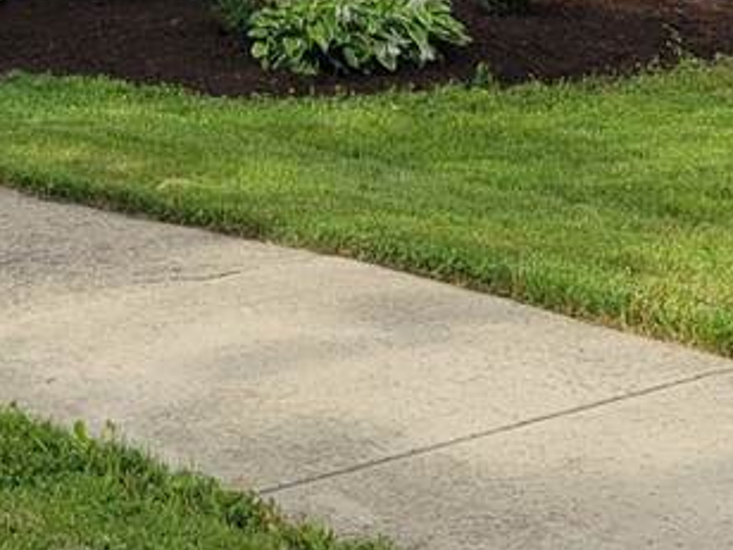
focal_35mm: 108
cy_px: -400
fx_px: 2287
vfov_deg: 12.6
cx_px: 336
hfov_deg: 18.2
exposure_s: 1/2000
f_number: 1.8
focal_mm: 5.4
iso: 40
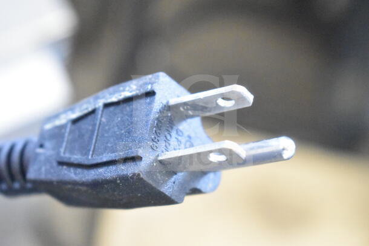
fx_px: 846
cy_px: 123
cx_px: 184
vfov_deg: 16.6
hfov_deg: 24.6
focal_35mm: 82
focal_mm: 55
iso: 16000
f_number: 5.6
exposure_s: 1/100
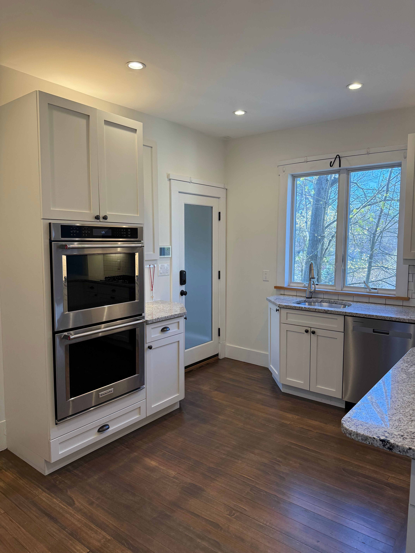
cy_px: 276
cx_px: 208
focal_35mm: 24
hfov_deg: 56.8
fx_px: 384
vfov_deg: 71.6
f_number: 1.78
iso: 125
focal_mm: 6.76
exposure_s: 1/190
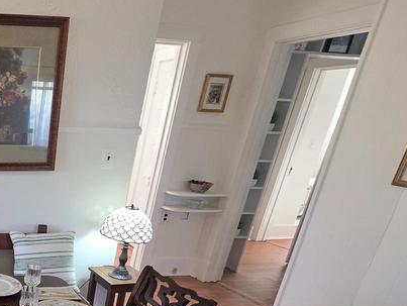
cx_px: -44
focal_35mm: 33
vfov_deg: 39.2
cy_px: 288
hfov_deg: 42.8
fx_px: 388
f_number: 1.9
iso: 250
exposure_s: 1/120
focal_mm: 2.2
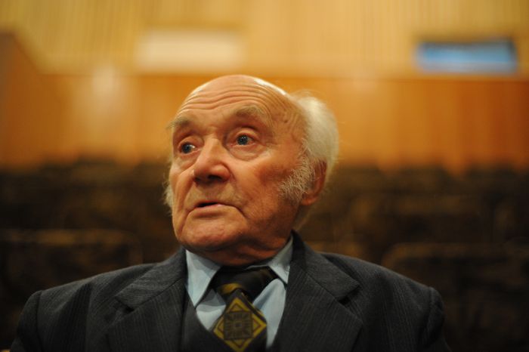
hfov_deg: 39.6
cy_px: 176
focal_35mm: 50
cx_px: 264
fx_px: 734
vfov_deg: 27.0
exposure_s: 1/100
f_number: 1.4
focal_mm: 50
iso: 3200
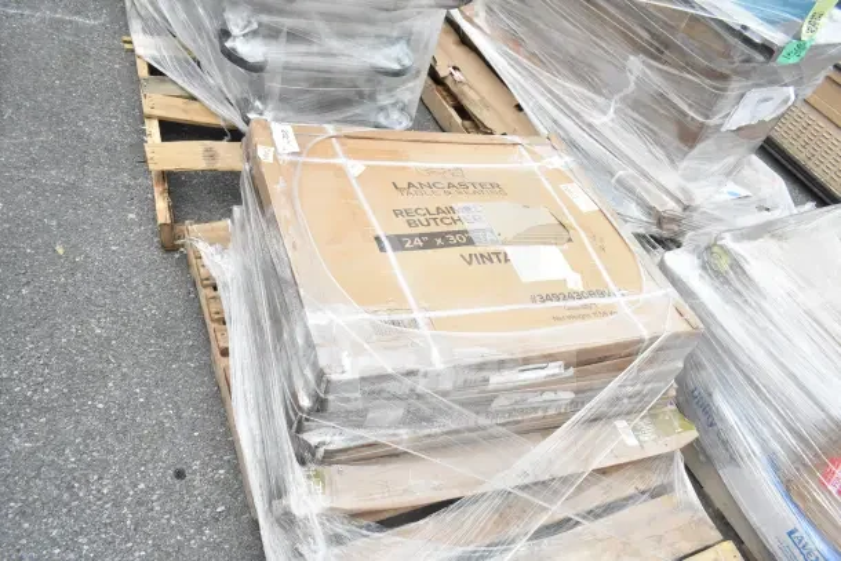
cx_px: 420
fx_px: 631
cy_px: 280
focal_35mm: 27
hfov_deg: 67.4
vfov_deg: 48.0
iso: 1600
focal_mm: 18
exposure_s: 1/400
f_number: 10
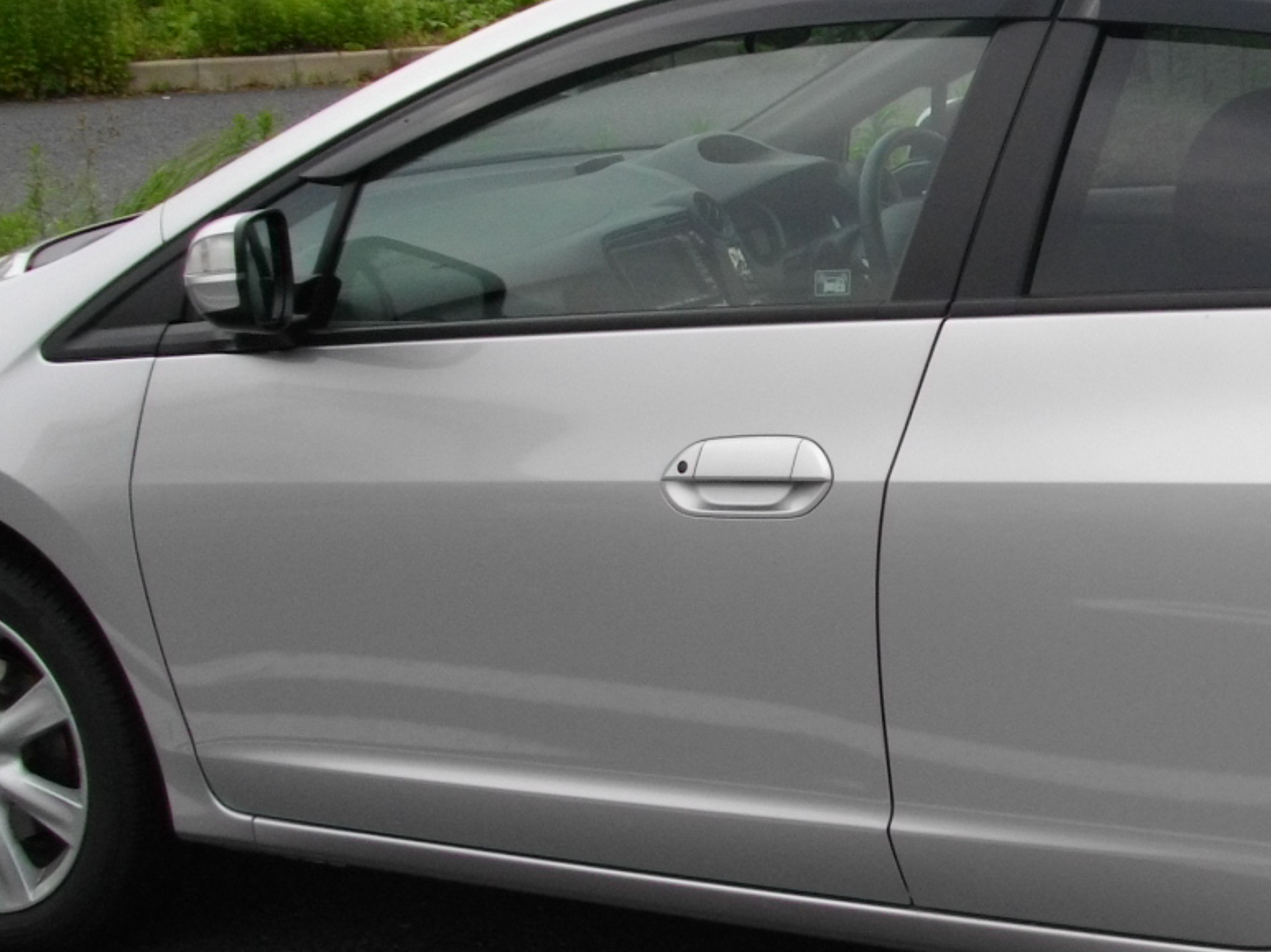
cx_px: 1327
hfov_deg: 22.0
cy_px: 555
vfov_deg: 17.4
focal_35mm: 85
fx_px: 3120
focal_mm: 5.7
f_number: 2.9
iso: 100
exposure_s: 1/200
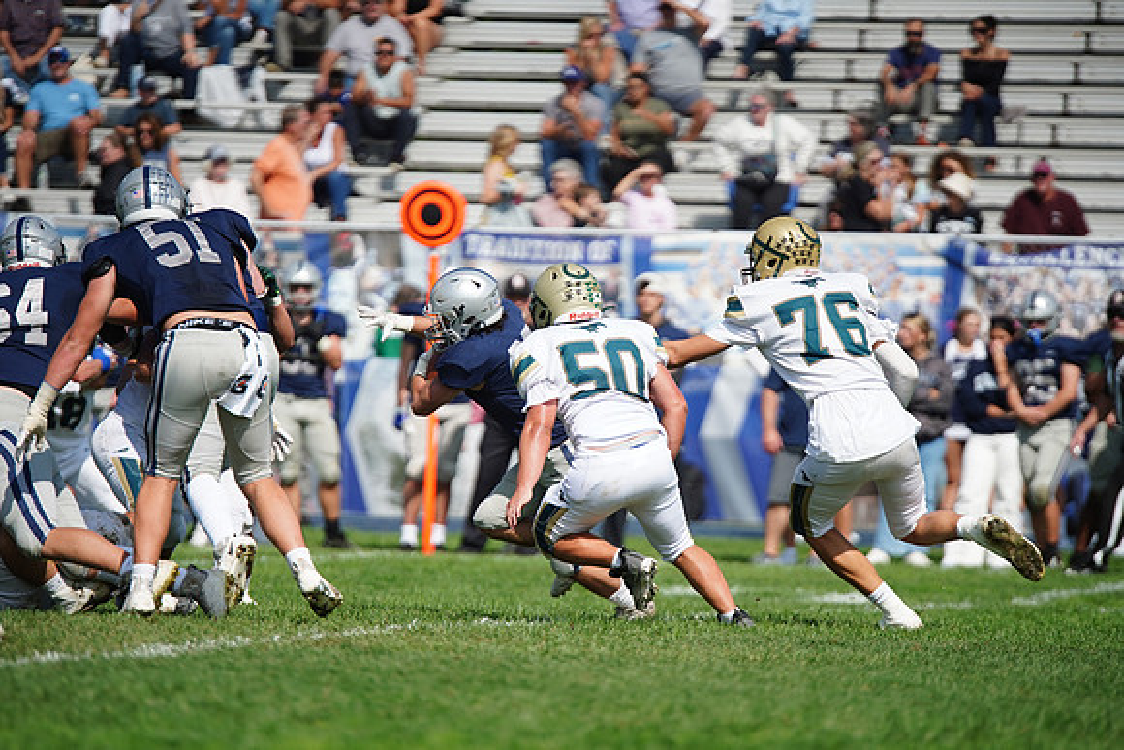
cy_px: 375
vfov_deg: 4.6
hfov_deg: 6.9
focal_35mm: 300
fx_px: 9368
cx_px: 562
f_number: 2.8
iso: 500
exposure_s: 1/8000
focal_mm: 300
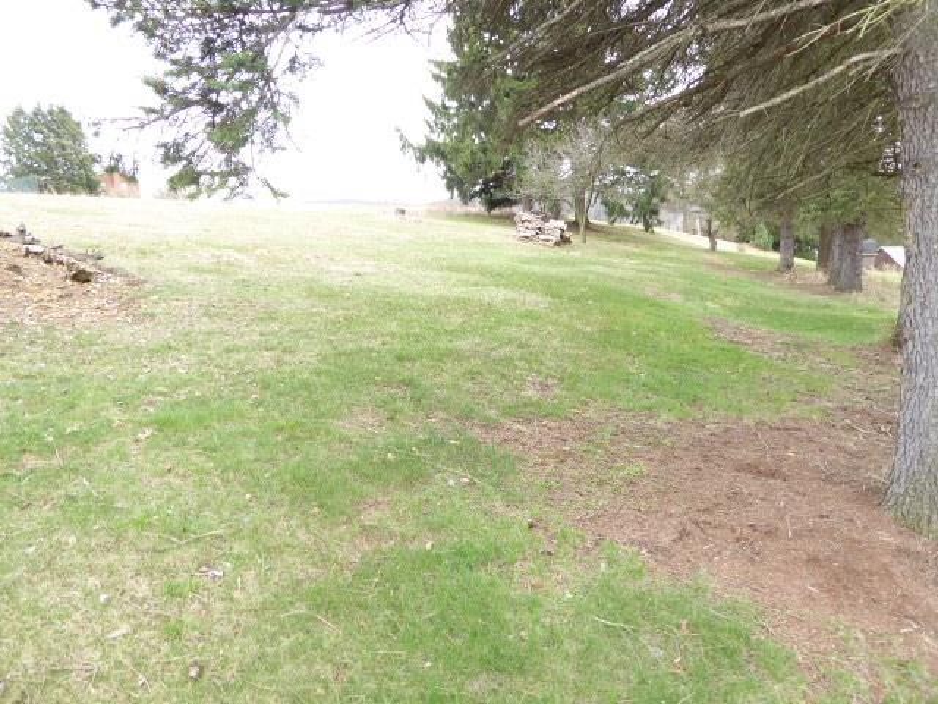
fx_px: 677
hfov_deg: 69.4
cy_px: 352
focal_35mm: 25
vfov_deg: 54.9
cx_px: 469
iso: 100
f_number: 3.3
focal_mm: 4.3
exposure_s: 1/60
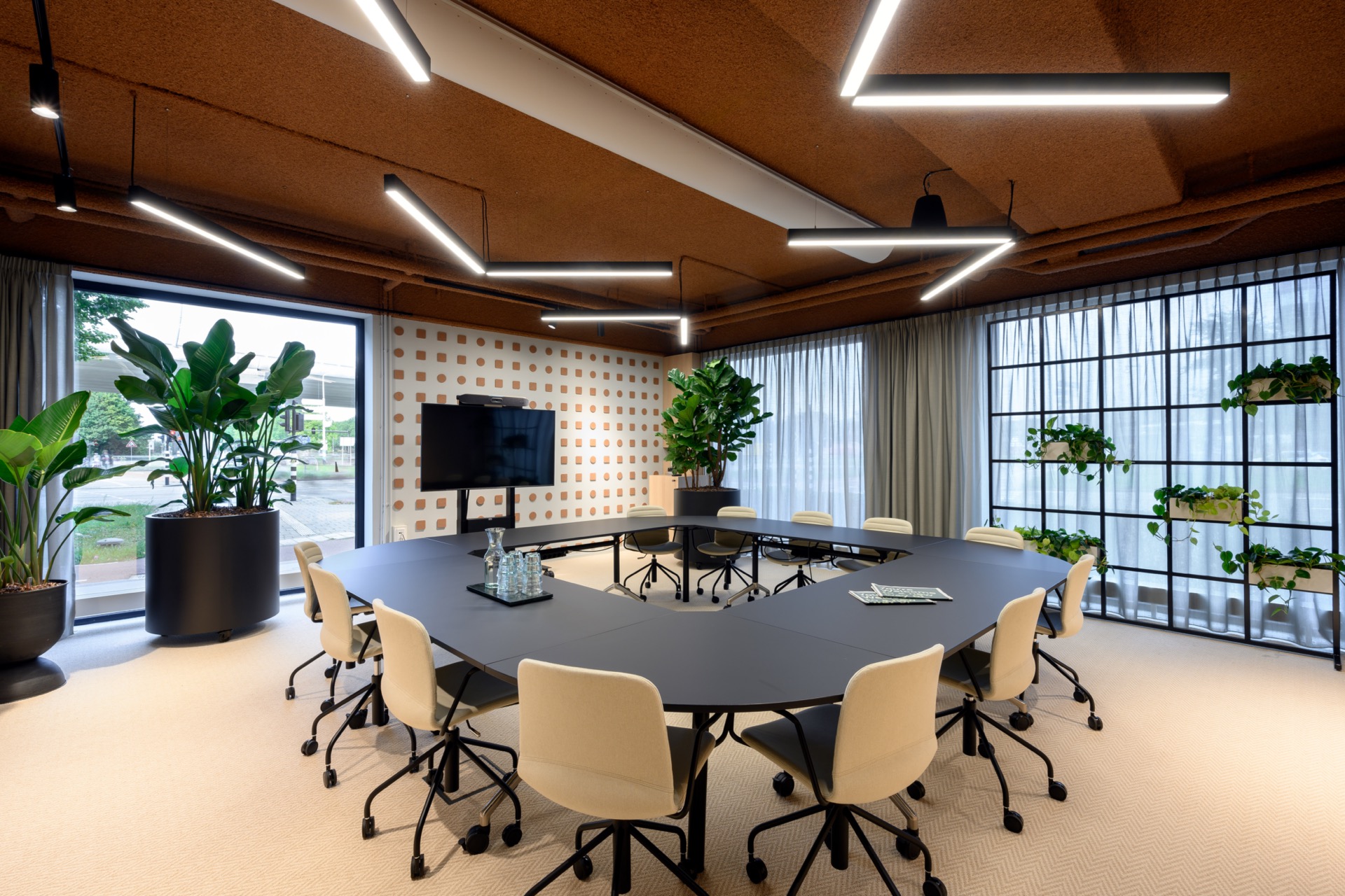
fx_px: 598
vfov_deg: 73.7
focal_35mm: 16
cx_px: 672
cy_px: 448
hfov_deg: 96.7
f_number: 11
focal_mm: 16
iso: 100
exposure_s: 1
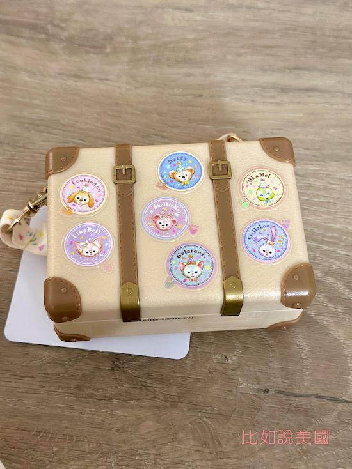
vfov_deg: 39.7
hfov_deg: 30.2
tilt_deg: -65.5
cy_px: 234
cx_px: 176
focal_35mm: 48
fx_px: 651
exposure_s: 1/40
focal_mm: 6.86
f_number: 1.78
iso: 400
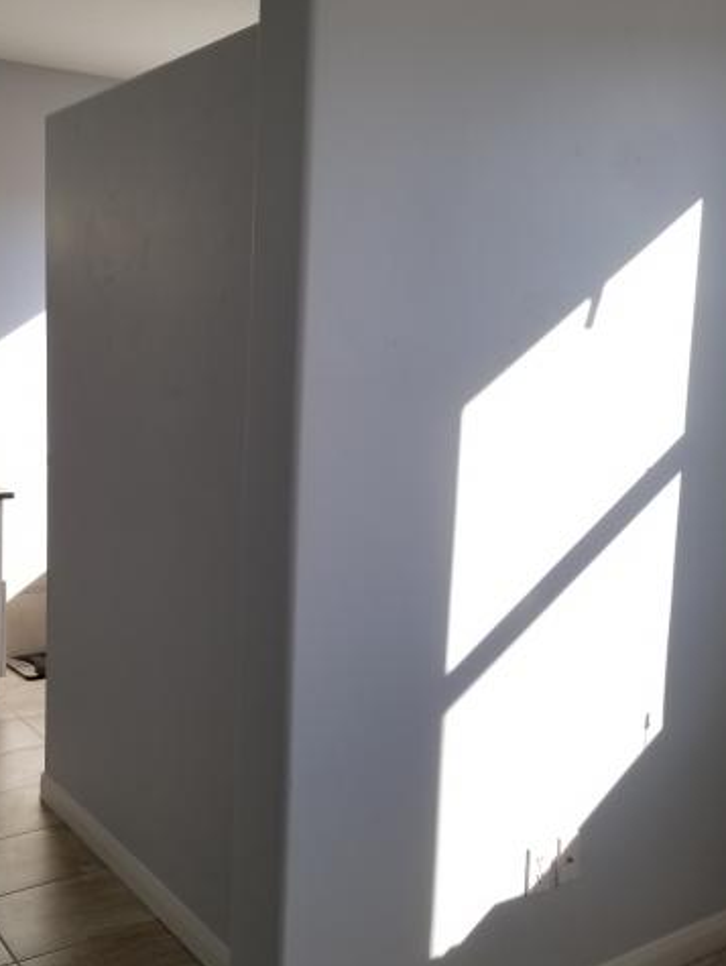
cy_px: 482
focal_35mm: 35
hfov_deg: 39.9
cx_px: 201
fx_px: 977
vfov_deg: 52.6
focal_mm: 4.25
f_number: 1.7
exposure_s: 1/554
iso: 50
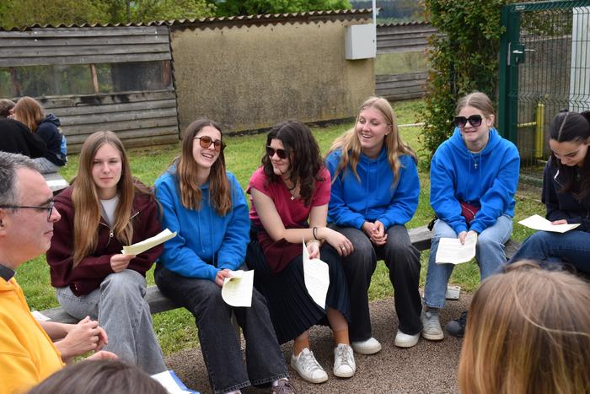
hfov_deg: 41.1
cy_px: 197
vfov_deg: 28.1
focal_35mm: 48
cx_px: 295
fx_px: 787
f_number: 8
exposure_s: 1/250
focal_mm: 32
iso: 220
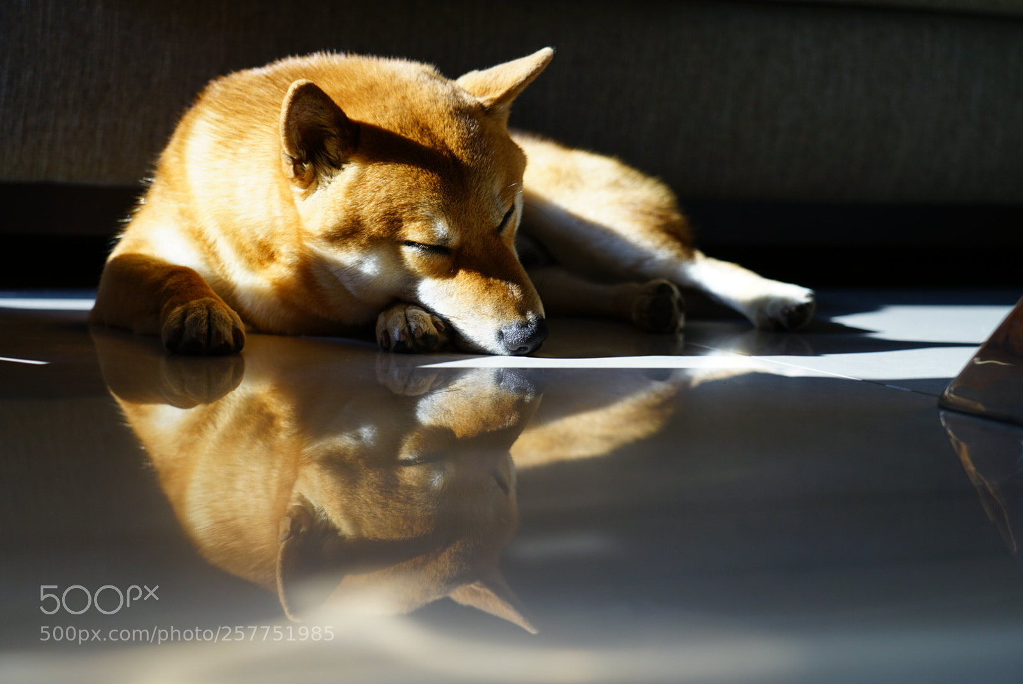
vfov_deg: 25.1
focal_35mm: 54
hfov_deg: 36.8
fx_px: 1535
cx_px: 512
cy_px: 342
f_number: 4.5
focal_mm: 54
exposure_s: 1/50
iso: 200
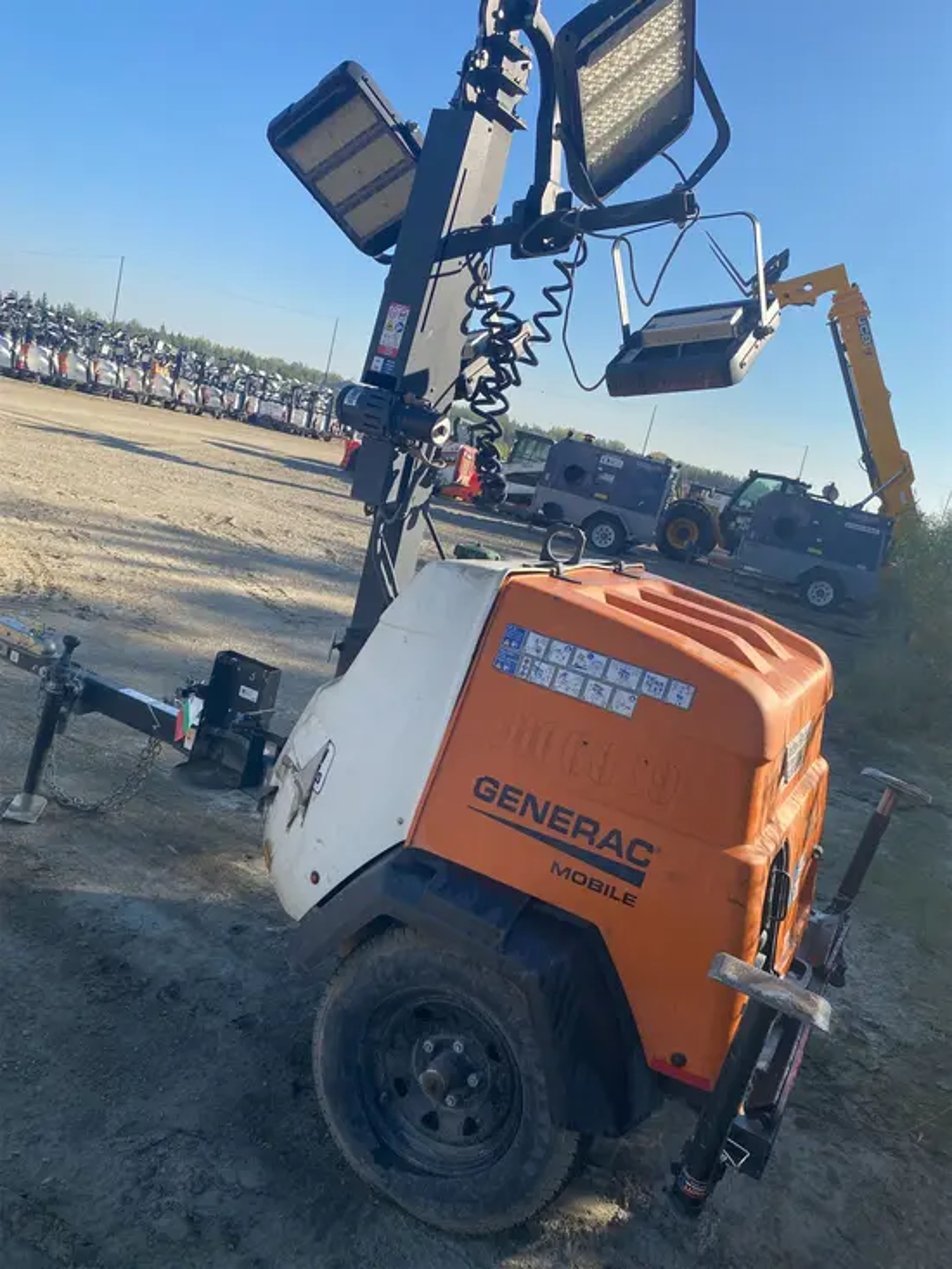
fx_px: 953
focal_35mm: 26
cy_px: 634
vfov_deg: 67.3
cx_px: 476
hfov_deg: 53.1
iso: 32
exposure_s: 1/1838
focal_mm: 4.25
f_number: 1.8
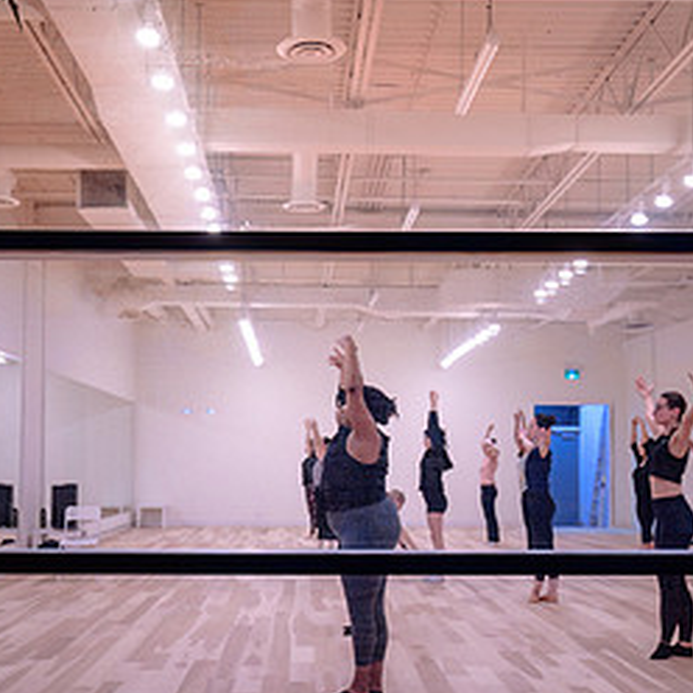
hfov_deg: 34.7
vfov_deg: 34.6
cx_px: 314
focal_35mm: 49
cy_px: 418
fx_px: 1110
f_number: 2.8
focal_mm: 24
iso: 1250
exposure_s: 1/100
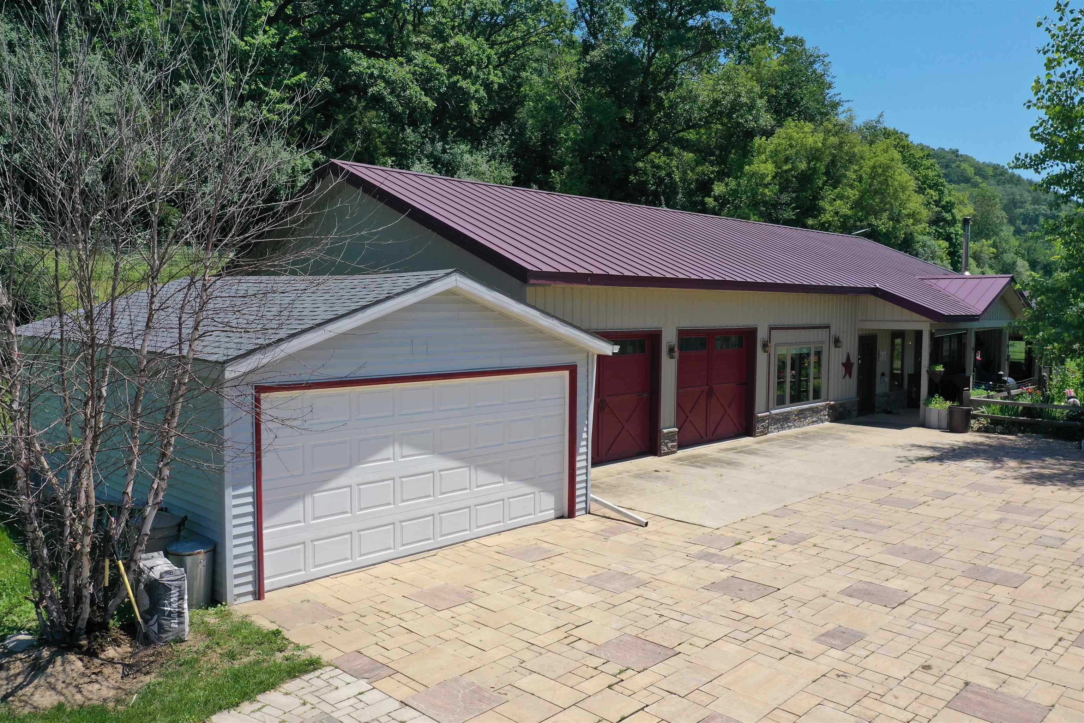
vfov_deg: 46.4
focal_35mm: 28
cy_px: 362
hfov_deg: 65.5
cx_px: 542
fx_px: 843
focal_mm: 10.26
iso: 100
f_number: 6.3
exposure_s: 1/500
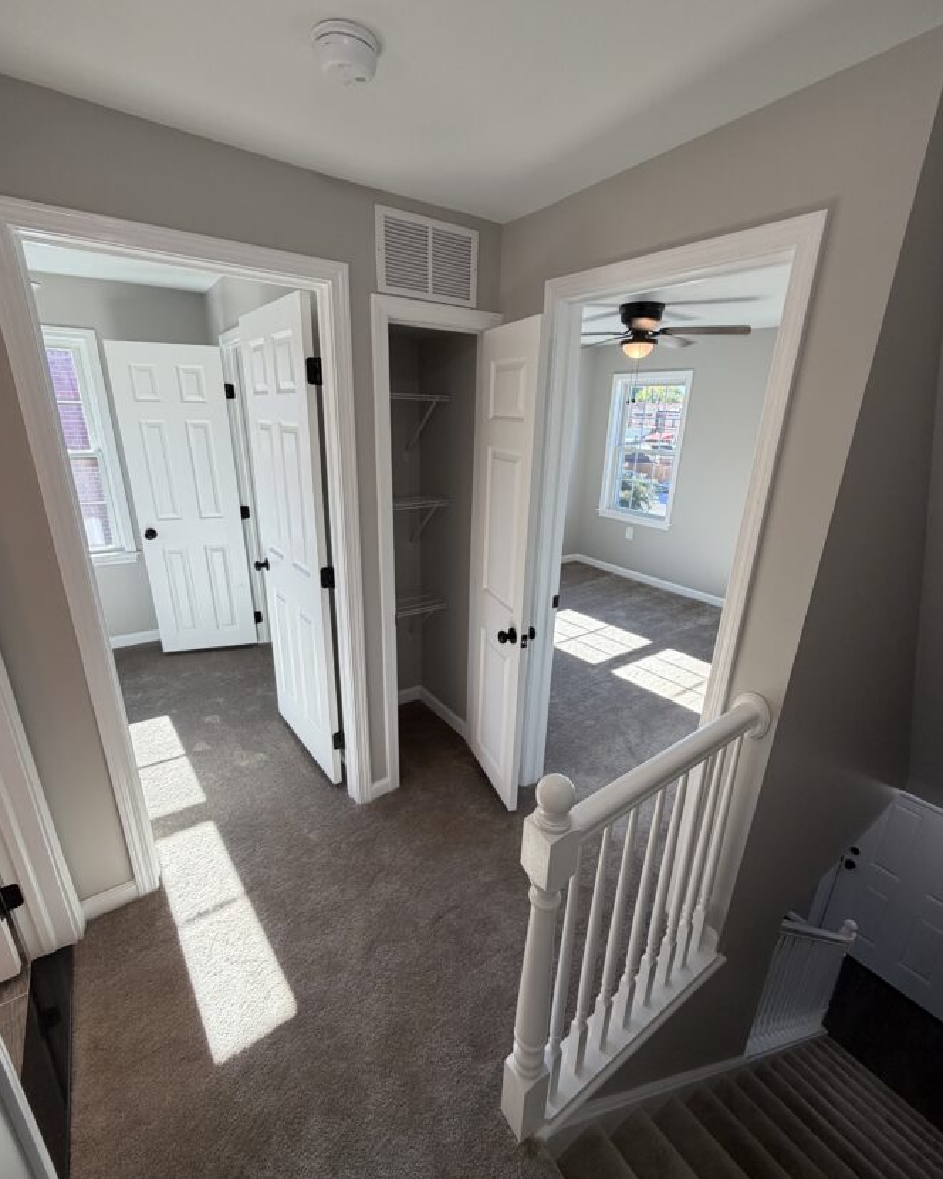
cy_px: 594
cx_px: 475
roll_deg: -2.0
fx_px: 523
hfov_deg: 84.0
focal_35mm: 15
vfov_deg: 96.8
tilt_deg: -18.8
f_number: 2.2
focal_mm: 2.22
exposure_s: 1/120
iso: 80
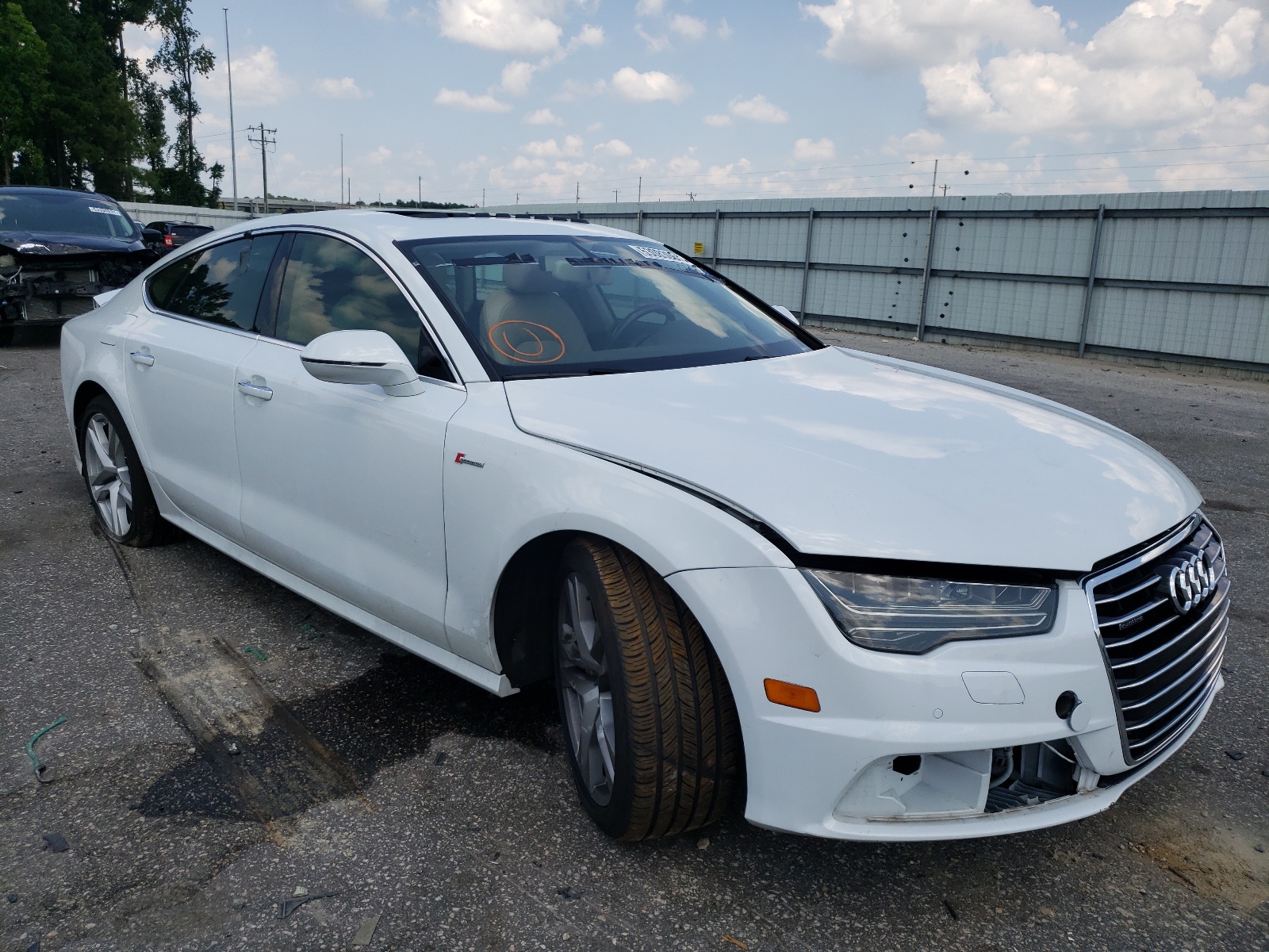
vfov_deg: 53.1
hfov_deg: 67.3
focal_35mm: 26
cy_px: 476
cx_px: 634
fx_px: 953
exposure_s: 1/3333
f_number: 1.5
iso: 50
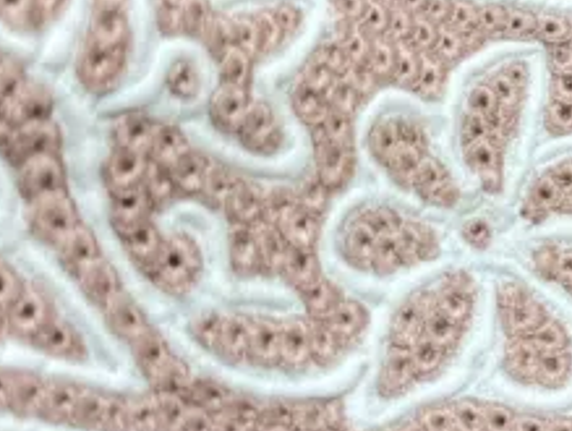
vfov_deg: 21.0
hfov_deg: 23.2
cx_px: 818
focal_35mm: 70
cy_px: 136
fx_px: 1159
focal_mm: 6.76
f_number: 1.78
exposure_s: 1/35
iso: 640
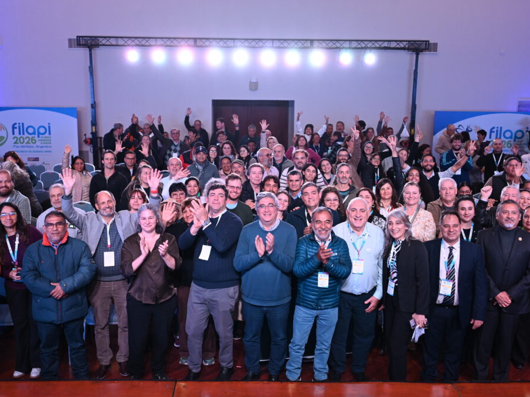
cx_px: 250
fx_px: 567
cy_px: 198
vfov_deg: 38.7
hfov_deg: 50.1
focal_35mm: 37
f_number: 4
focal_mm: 34
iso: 2200
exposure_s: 1/125
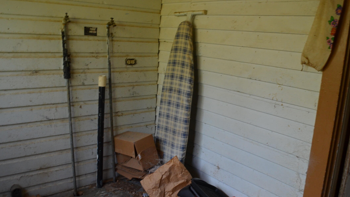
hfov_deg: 59.5
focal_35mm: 33
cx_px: 183
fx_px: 306
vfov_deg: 35.6
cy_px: 102
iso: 800
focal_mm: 18
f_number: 4
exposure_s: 1/60
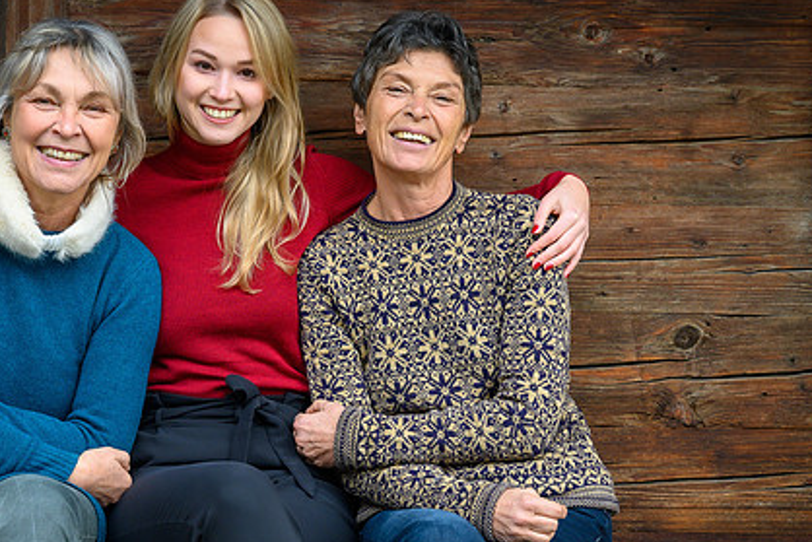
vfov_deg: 14.1
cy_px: 272
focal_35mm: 97
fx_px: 2189
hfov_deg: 20.9
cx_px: 268
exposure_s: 1/250
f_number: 4.5
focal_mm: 70
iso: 640
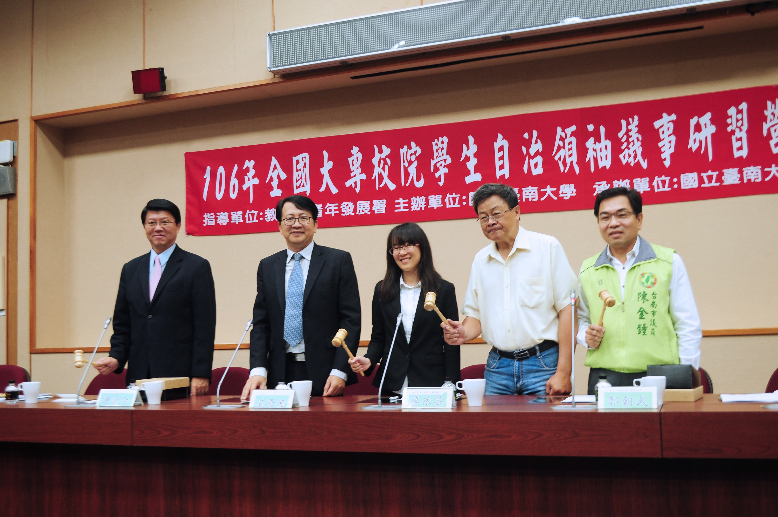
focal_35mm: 39
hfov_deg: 49.6
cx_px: 389
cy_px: 258
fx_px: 842
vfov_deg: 34.1
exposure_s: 1/13
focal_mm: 26
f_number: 5.6
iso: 200
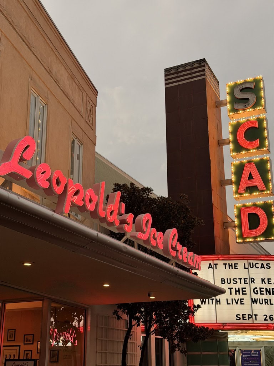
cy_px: 183
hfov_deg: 30.3
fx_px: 507
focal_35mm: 48
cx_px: 137
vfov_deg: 39.7
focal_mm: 6.8
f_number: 1.8
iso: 64
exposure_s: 1/120
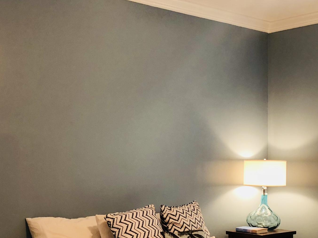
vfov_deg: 23.5
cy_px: 170
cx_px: 134
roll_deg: +0.4
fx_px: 570
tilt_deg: -0.4
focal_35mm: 62
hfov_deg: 31.1
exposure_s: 1/15
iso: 40
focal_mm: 4
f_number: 1.8
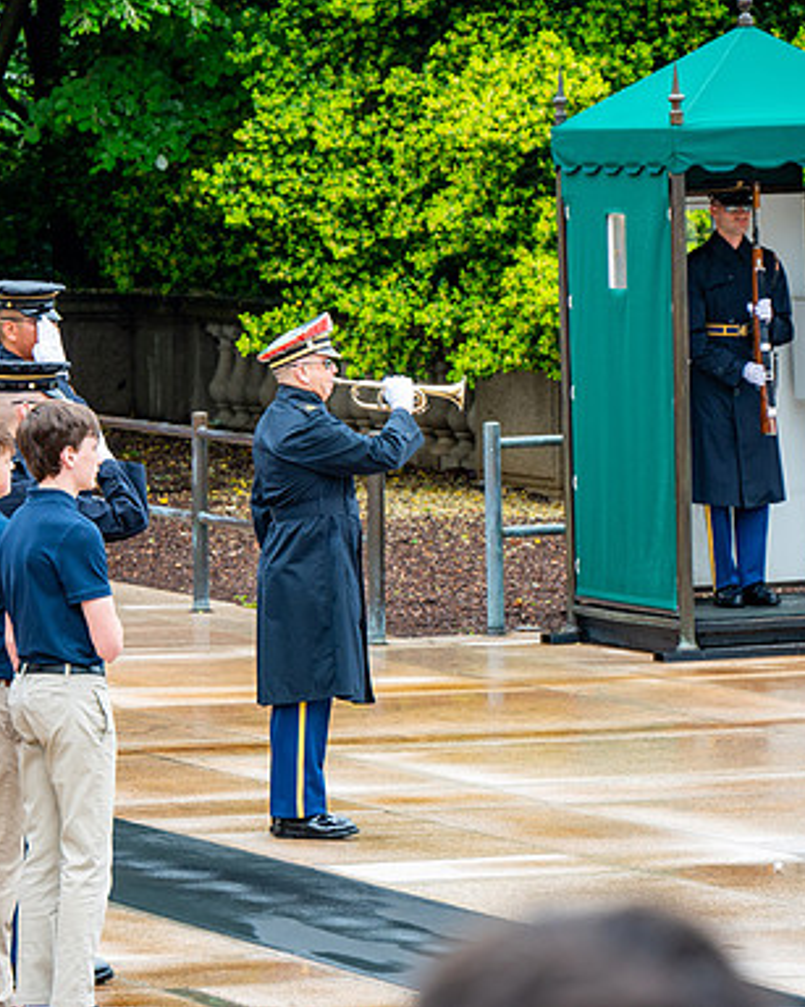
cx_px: 140
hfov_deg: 6.4
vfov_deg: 8.0
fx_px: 7180
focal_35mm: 241
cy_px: 482
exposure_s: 1/100
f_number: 6.3
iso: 320
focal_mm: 160
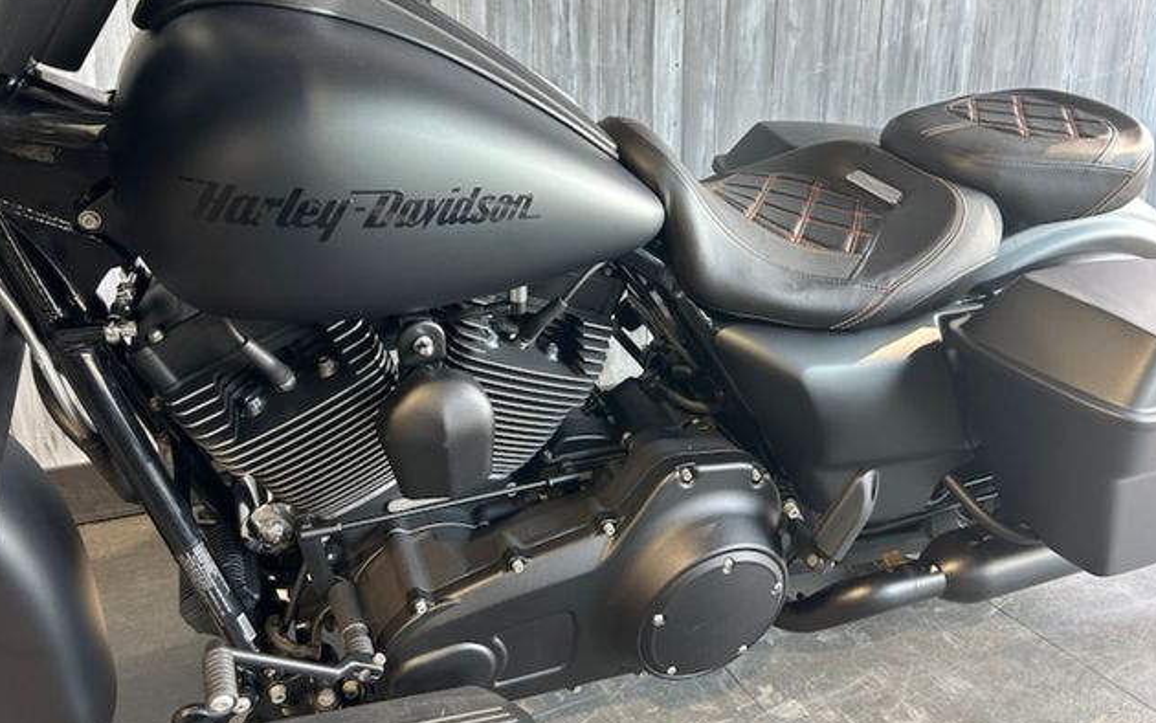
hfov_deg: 66.5
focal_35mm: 28
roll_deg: +1.0
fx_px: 882
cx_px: 578
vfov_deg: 44.5
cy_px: 323
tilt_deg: -16.3
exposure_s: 1/50
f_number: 1.5
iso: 80
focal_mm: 5.7
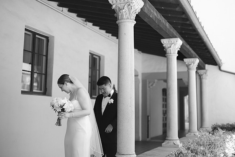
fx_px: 299
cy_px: 69
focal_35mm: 46
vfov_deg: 29.4
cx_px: 118
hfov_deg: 42.9
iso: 80
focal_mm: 55
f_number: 1.7
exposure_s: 1/320
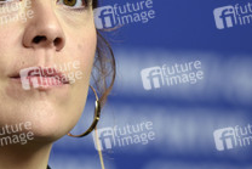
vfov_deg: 2.1
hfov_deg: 3.2
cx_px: 19
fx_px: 4546
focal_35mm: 649
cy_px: 45
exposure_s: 1/320
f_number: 3.2
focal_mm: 200
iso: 640
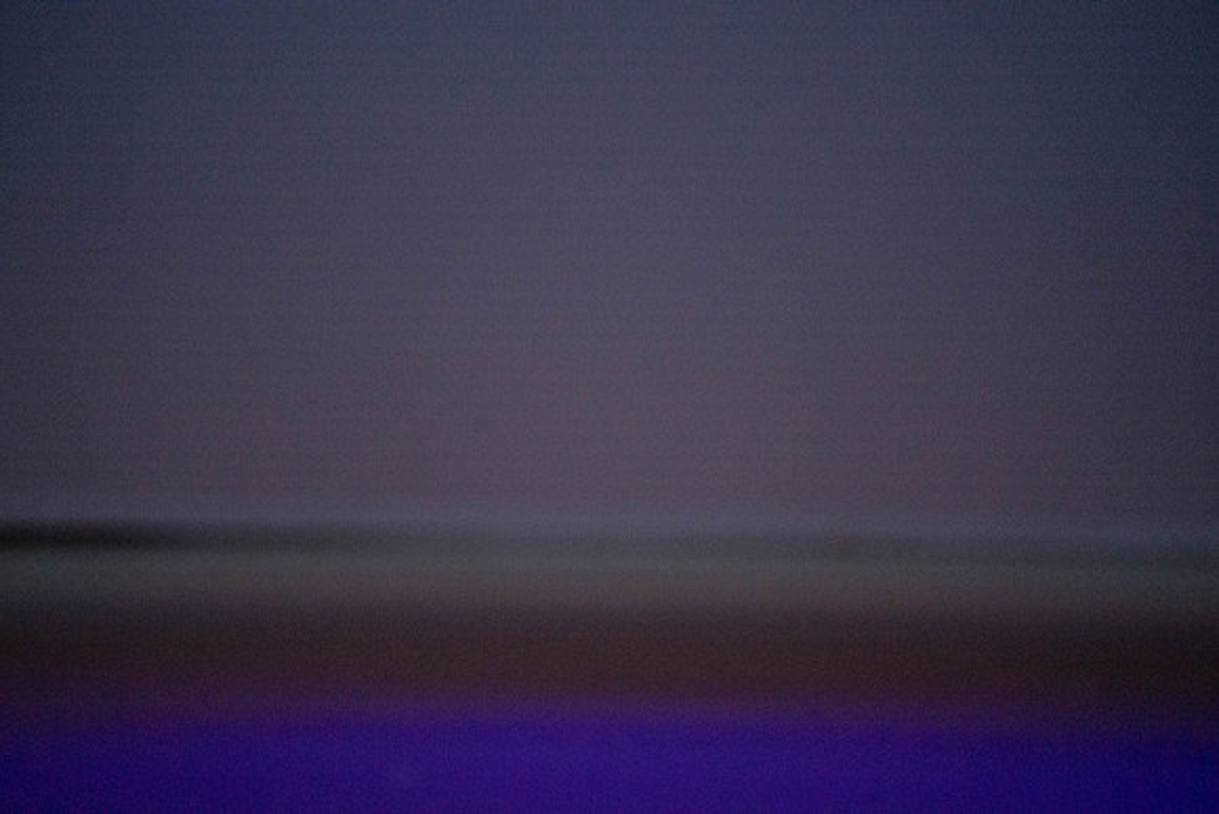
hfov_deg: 5.2
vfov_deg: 3.4
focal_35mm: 400
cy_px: 407
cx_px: 610
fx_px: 13547
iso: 16000
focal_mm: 400
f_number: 5.6
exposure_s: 1/400
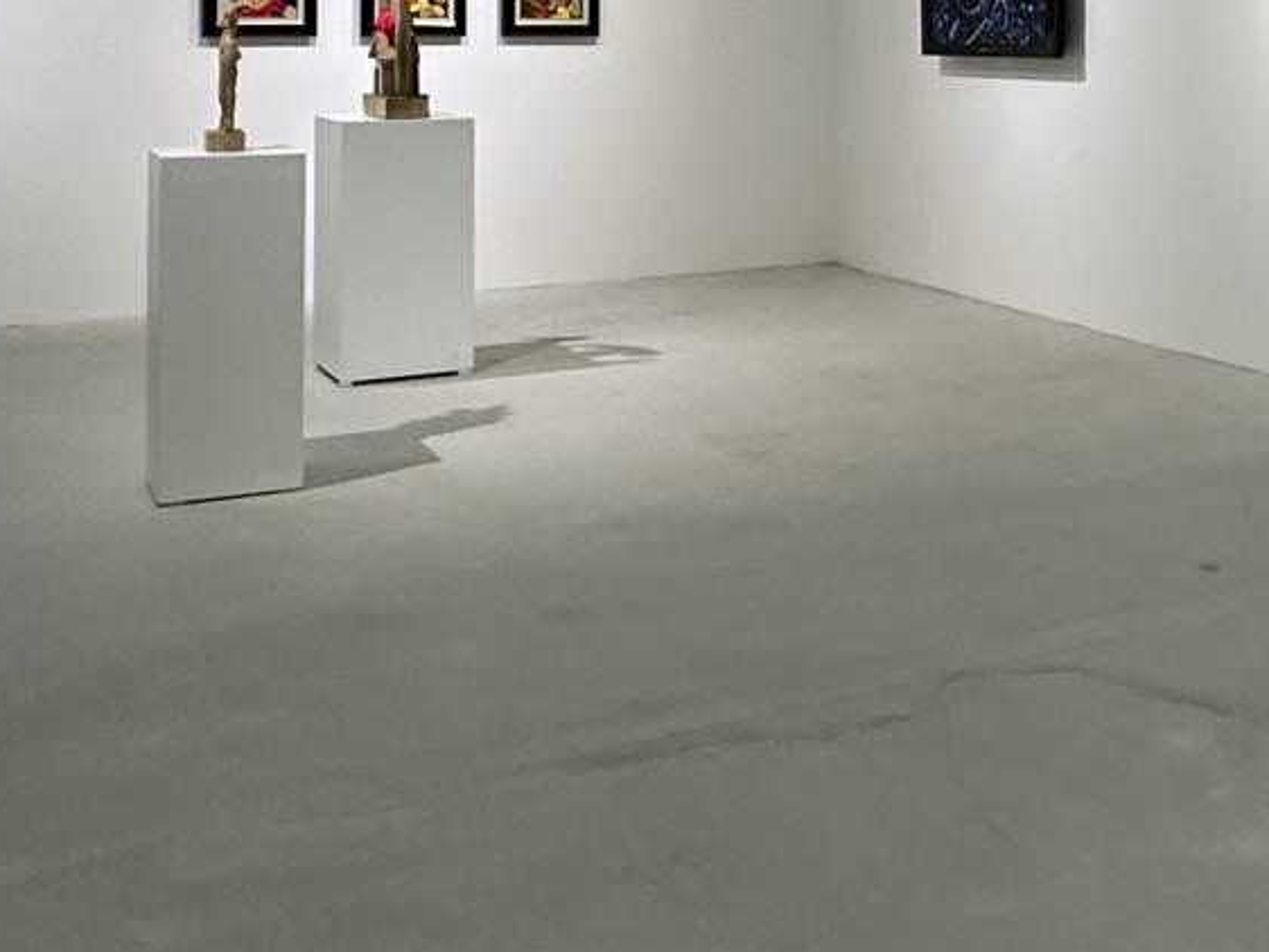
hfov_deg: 35.7
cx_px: 1091
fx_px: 1870
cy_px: 18
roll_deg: +0.6
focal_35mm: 51
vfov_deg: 27.1
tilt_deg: +0.0
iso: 320
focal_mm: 2.22
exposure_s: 1/100
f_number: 2.2
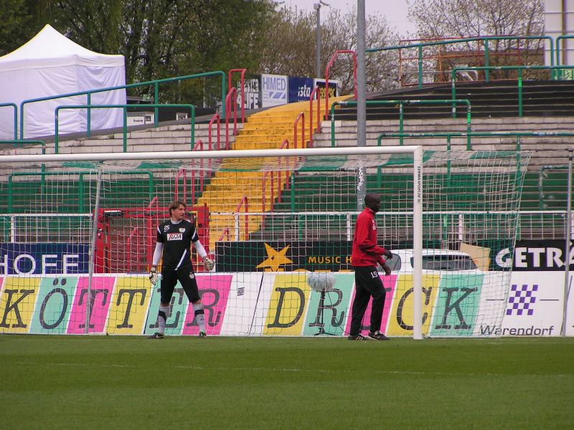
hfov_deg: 7.6
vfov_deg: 5.7
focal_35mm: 259
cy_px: 215
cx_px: 287
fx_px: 4295
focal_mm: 39.6
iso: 80
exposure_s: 1/1000
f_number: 3.5
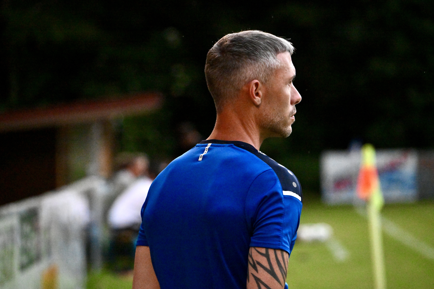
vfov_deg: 4.6
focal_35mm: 300
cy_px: 144
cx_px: 217
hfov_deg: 6.9
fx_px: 3616
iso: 6400
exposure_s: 1/1000
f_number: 8
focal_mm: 300
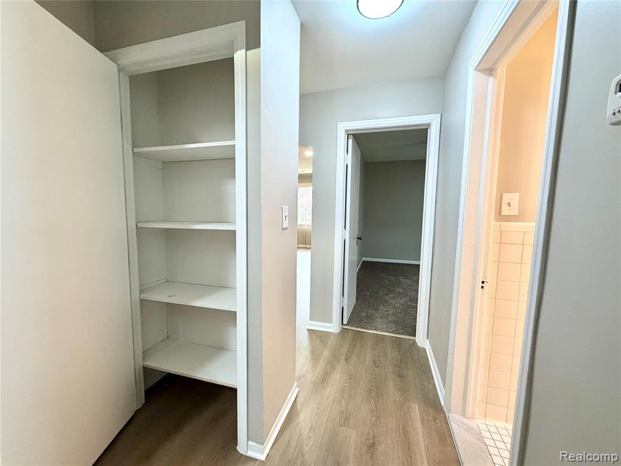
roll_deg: -0.6
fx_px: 251
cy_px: 233
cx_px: 310
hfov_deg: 102.1
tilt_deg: -5.6
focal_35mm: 14
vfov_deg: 85.7
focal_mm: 2.22
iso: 320
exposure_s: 1/120
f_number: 2.2
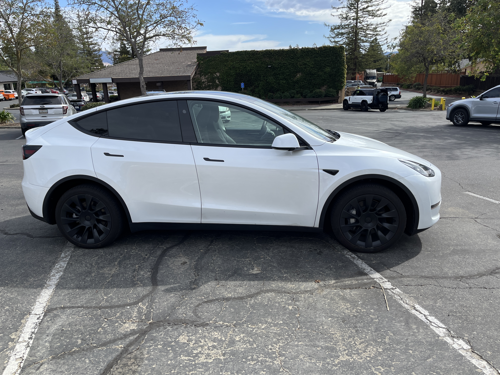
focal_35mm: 26
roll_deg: +1.9
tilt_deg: -18.1
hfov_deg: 67.3
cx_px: 250
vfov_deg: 53.1
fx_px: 376
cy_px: 188
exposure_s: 1/2632
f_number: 1.6
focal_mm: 5.1
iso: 50
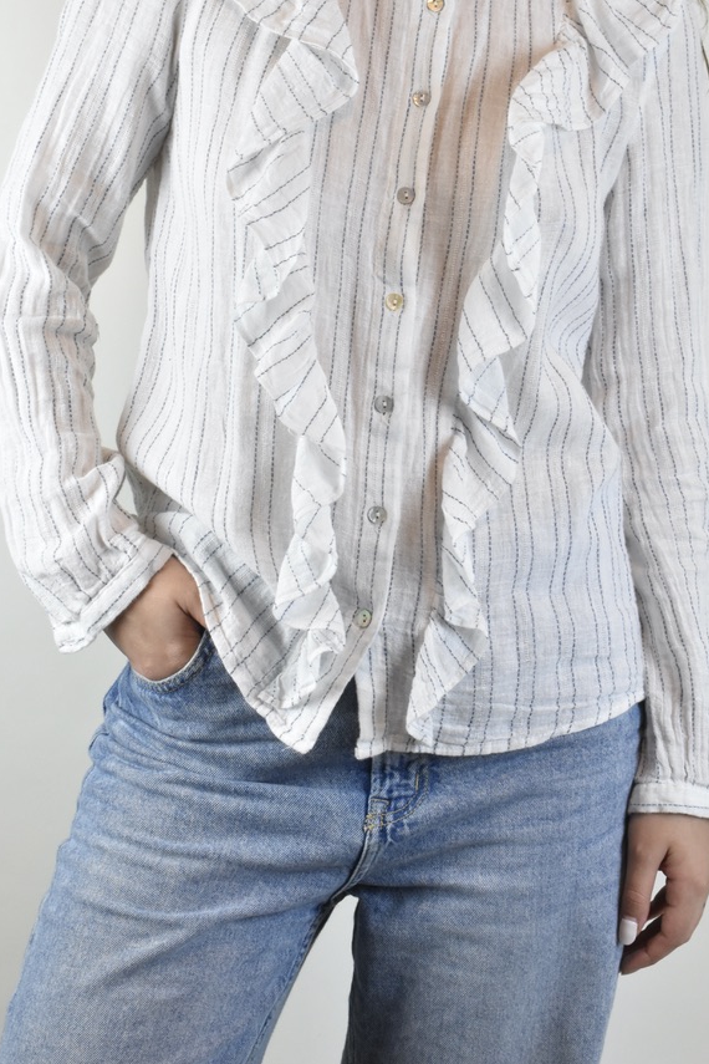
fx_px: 2363
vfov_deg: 25.3
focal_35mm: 80
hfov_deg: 17.1
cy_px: 394
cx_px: 336
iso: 1600
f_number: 16
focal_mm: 42
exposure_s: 1/60
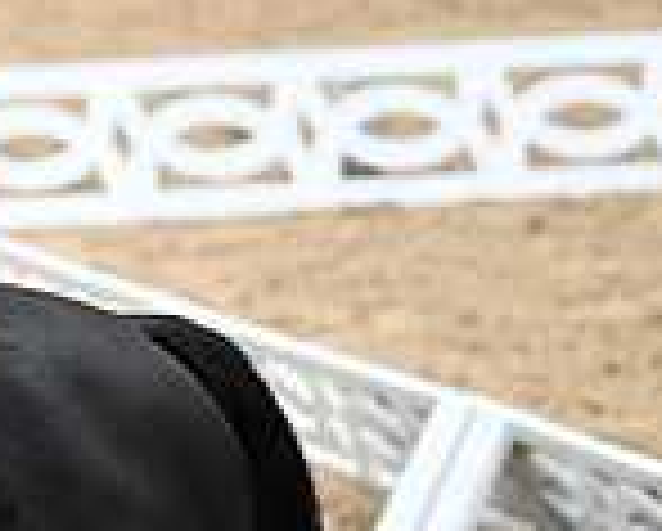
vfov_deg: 1.4
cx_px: -630
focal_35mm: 1110
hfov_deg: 1.7
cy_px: 106
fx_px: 21777
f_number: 4
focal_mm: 300
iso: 5000
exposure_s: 1/800
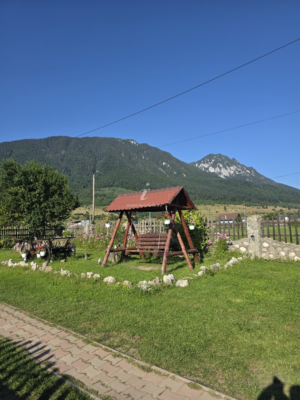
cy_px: 200
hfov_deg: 58.9
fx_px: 266
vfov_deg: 73.9
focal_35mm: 23
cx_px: 150
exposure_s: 1/4889
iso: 80
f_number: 1.7
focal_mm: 6.3
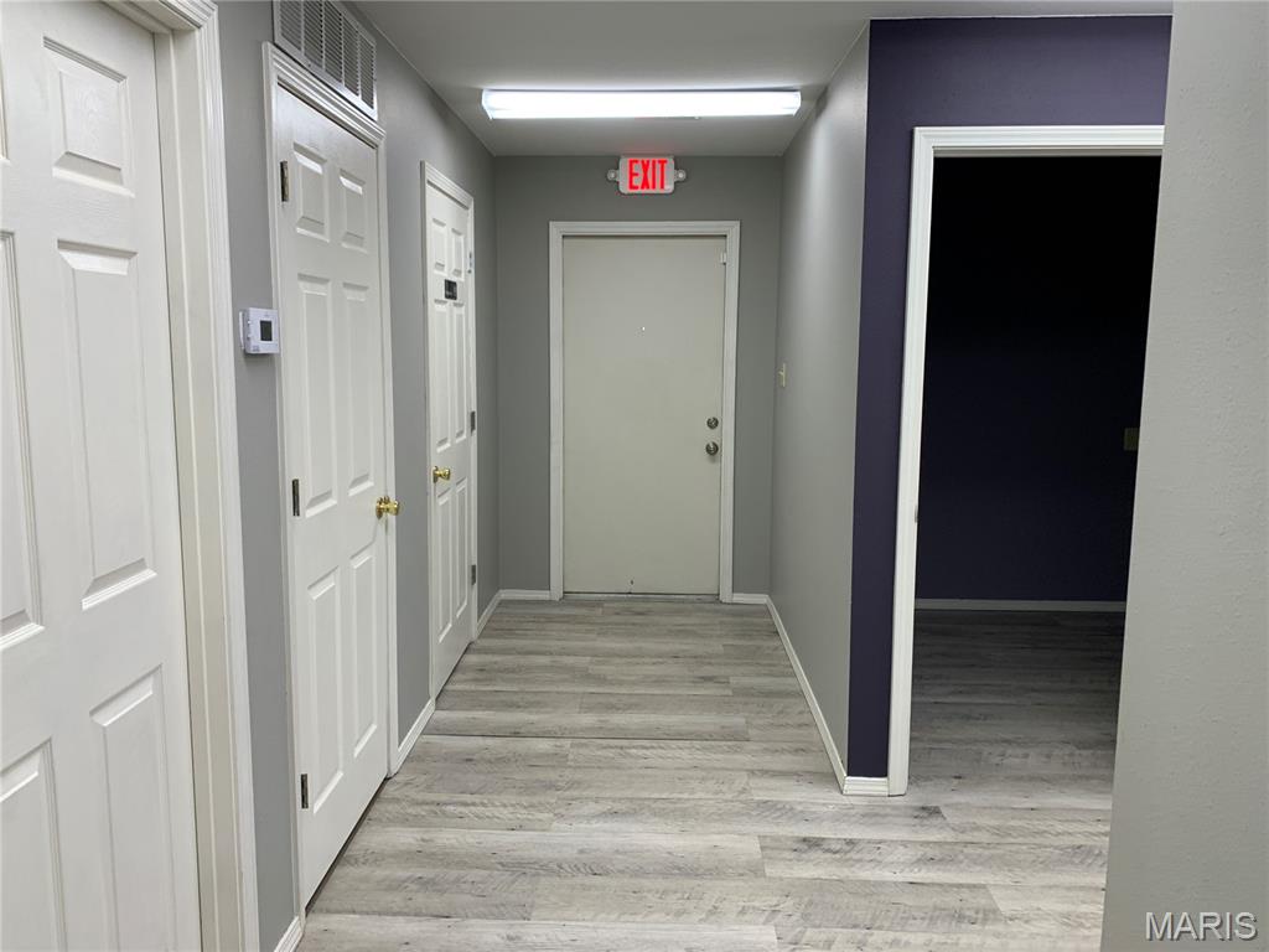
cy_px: 476
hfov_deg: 67.3
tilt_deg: -7.8
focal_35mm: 26
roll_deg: +0.3
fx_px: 953
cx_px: 634
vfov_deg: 53.1
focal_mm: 4.25
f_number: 1.8
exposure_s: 1/120
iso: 80
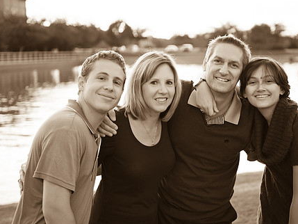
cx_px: 180
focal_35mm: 65
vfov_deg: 22.6
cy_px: 99
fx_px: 560
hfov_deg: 29.7
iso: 400
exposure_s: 1/100
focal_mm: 50
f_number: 2.8
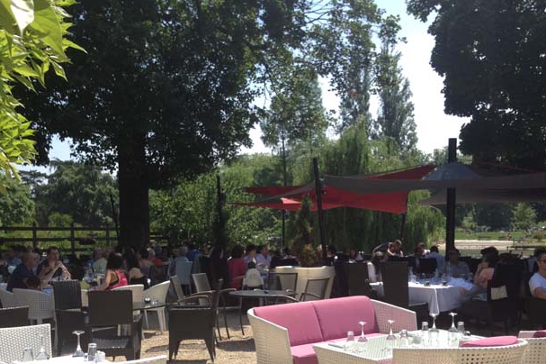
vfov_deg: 27.7
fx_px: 728
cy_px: 262
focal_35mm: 48
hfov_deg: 41.1
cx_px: 242
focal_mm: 4.28
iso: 64
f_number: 2.4
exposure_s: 1/1284
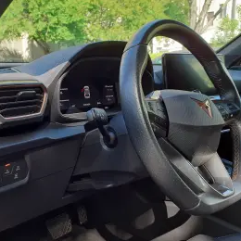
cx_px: 77
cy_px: 117
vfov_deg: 49.7
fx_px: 260
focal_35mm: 33
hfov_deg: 48.7
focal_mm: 3.6
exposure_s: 1/100
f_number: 1.9
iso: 50
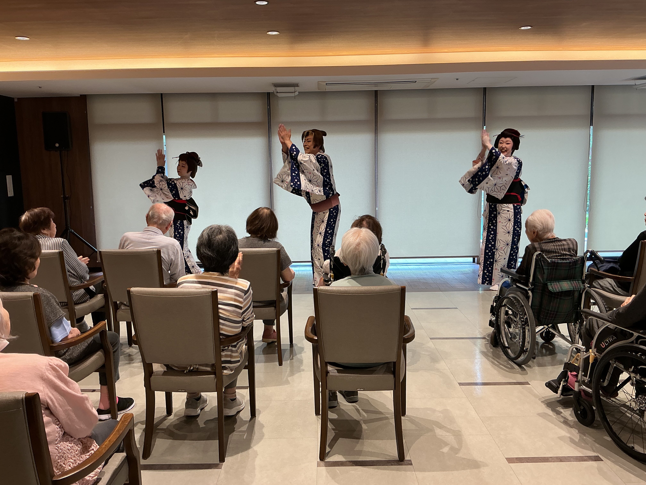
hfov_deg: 61.7
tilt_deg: -8.3
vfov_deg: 48.2
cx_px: 323
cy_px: 242
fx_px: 541
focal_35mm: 29
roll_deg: +1.4
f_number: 1.8
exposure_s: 1/50
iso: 40
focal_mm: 3
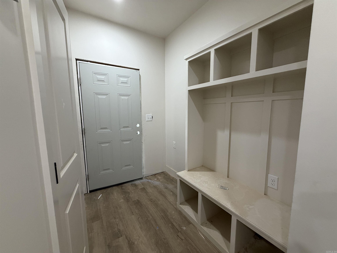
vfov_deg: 85.7
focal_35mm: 14
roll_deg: +0.1
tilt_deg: -6.4
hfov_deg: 102.1
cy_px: 126
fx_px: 136
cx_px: 168
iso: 250
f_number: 2.2
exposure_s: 1/60
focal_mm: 2.22
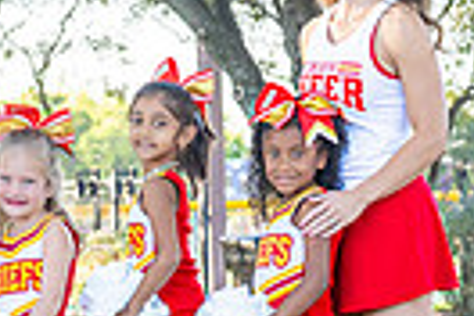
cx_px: -308
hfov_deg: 7.7
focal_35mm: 261
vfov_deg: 5.3
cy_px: 251
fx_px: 3436
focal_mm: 50
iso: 320
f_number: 4
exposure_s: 1/320
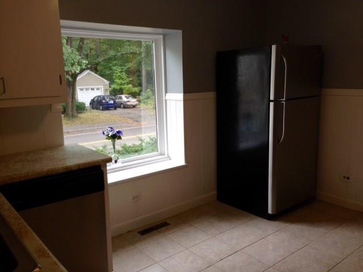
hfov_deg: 55.4
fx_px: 346
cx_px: 182
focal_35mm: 33
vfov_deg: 42.9
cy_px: 136
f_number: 2.4
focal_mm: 4.12
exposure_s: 1/60
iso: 64
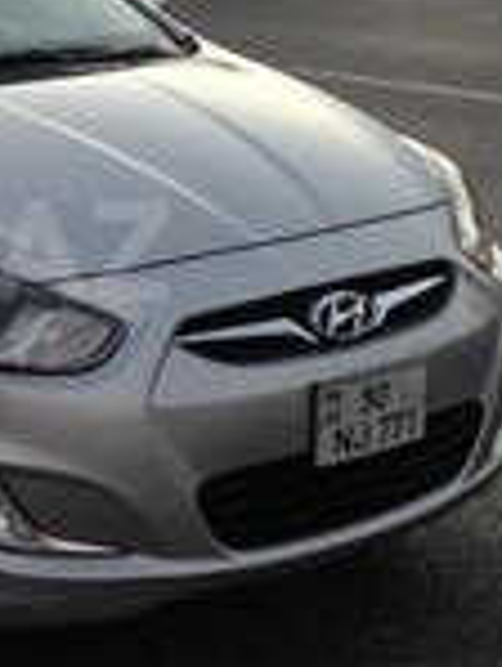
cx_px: -175
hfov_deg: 13.0
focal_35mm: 110
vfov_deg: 17.8
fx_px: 2124
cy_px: 251
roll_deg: +0.7
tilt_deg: -11.5
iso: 100
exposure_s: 1/20
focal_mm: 4.12
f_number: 2.4
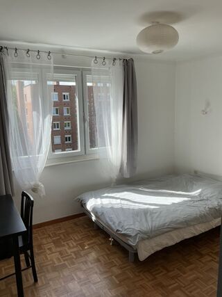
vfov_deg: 61.7
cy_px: 148
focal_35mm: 29
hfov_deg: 48.2
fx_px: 248
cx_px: 111
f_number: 1.8
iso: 25
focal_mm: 3
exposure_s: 1/367
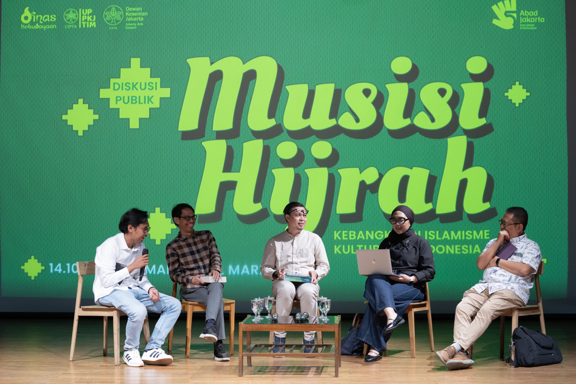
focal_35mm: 80
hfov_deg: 25.4
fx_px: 1280
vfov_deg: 17.1
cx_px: 288
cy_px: 192
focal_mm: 80
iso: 1600
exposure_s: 1/80
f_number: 2.8
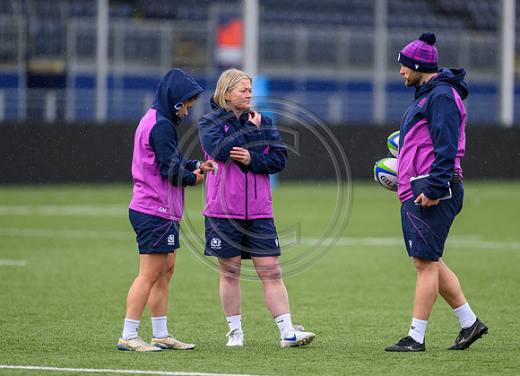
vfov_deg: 3.0
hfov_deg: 4.2
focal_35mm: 478
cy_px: 163
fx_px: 7092
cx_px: 294
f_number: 2.8
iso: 500
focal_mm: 400
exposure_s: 1/2500
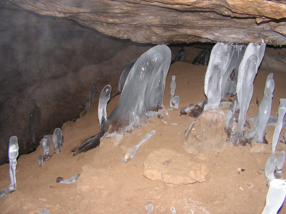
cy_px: 107
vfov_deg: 39.7
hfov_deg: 51.4
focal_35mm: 36
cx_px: 143
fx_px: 297
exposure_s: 1/40
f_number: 3.2
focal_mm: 6
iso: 200
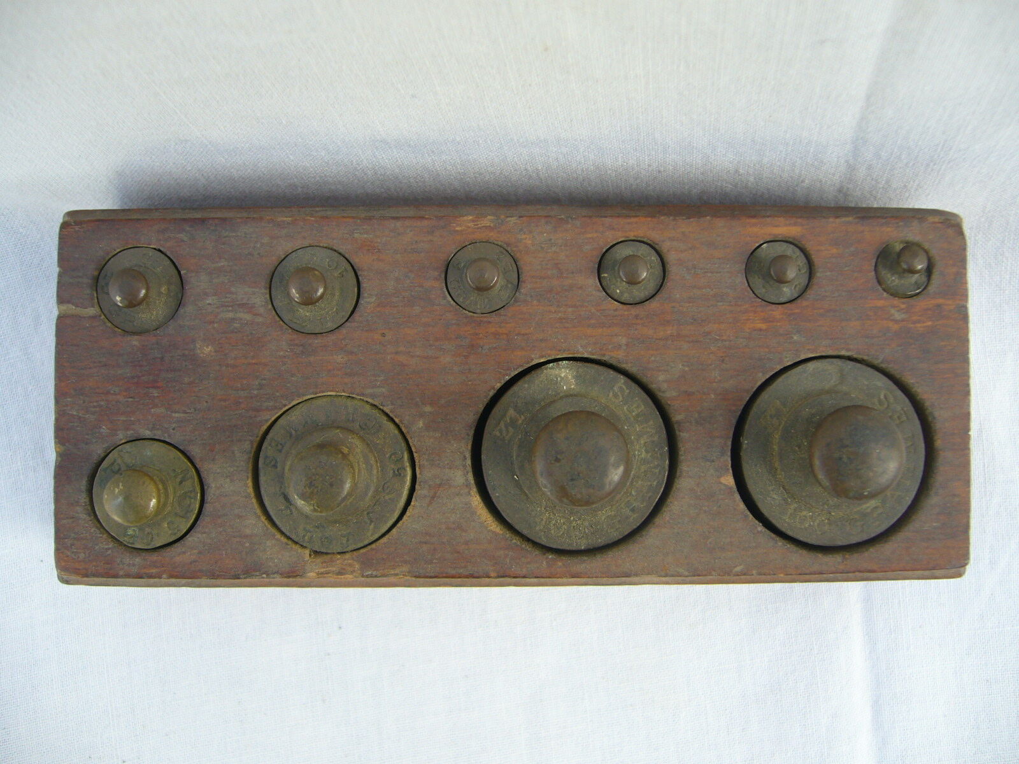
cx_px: 510
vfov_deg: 40.7
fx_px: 1030
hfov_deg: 52.6
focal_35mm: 35
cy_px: 382
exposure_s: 1/80
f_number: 2.8
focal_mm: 5.8
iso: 80
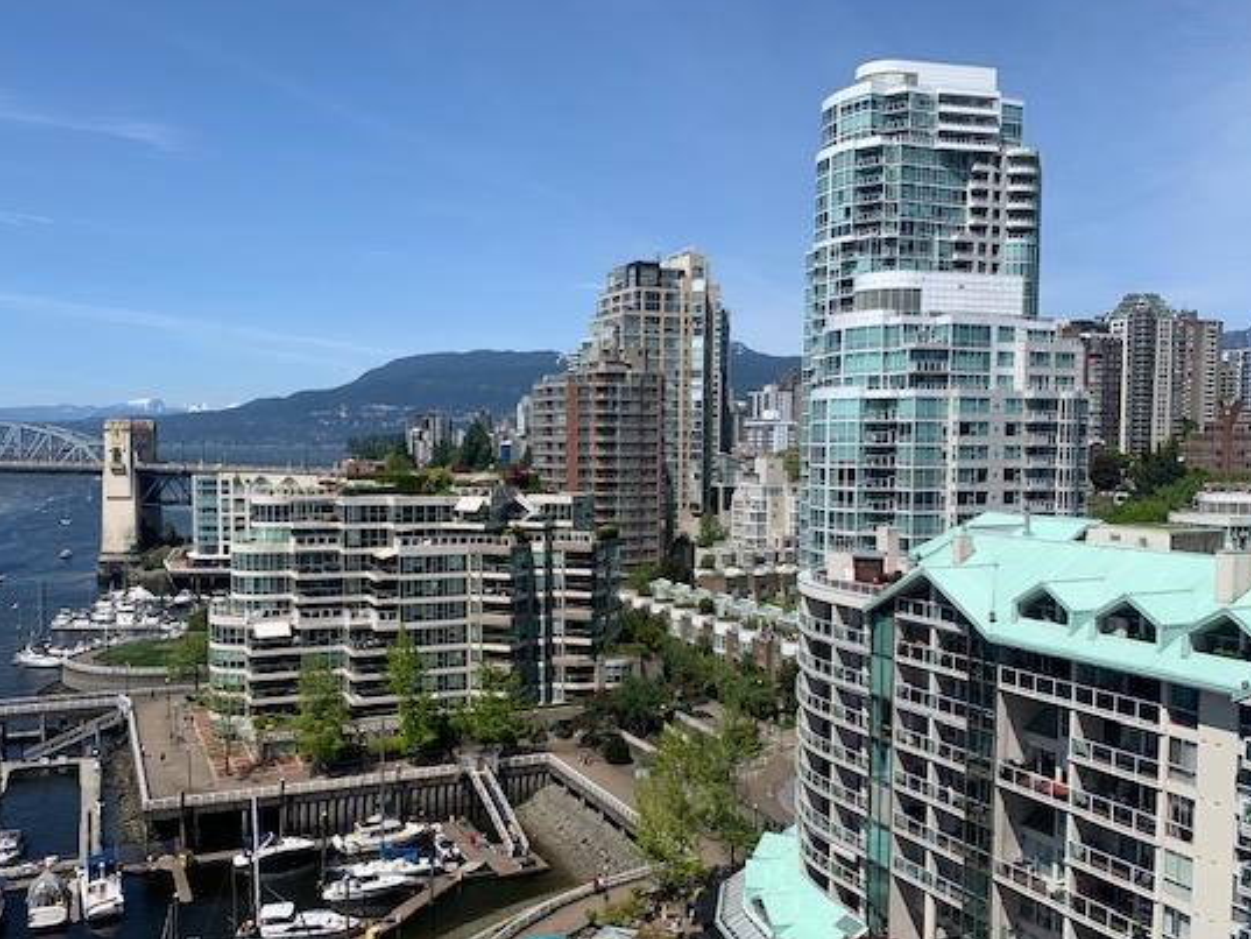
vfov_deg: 45.3
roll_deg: -0.8
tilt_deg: -2.9
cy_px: 534
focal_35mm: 31
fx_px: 1121
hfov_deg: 58.3
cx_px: 575
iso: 25
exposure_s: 1/3289
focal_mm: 4.25
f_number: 1.8
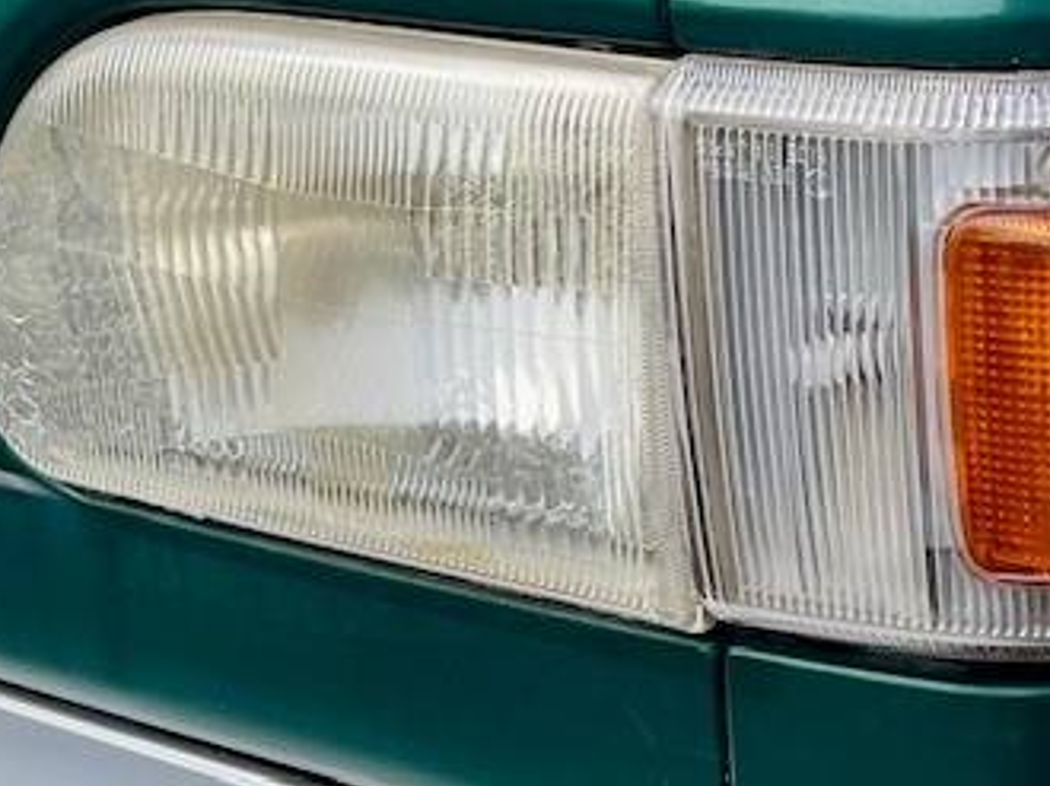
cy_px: 379
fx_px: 2940
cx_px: 643
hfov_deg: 20.2
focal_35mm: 97
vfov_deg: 15.2
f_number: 1.6
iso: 32
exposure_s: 1/1976
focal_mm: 5.1
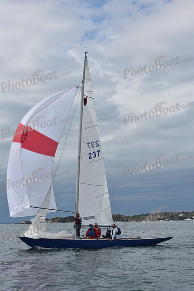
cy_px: 146
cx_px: 97
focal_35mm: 70
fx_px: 565
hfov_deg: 19.5
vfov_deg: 28.8
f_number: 11
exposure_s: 1/800
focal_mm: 70
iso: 250
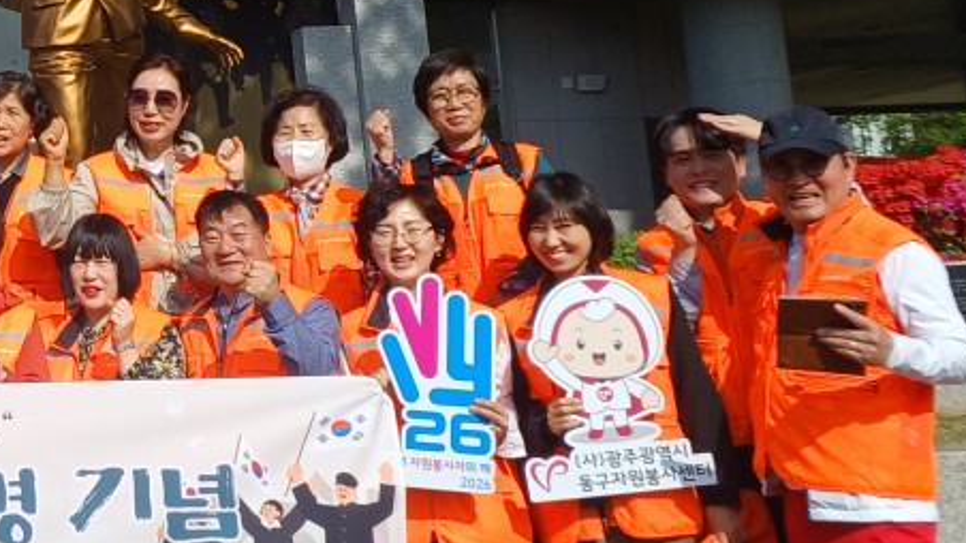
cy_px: 36
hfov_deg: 27.1
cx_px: -115
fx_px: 1818
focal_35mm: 71
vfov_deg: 16.7
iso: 20
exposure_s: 1/702
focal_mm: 5.06
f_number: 1.8
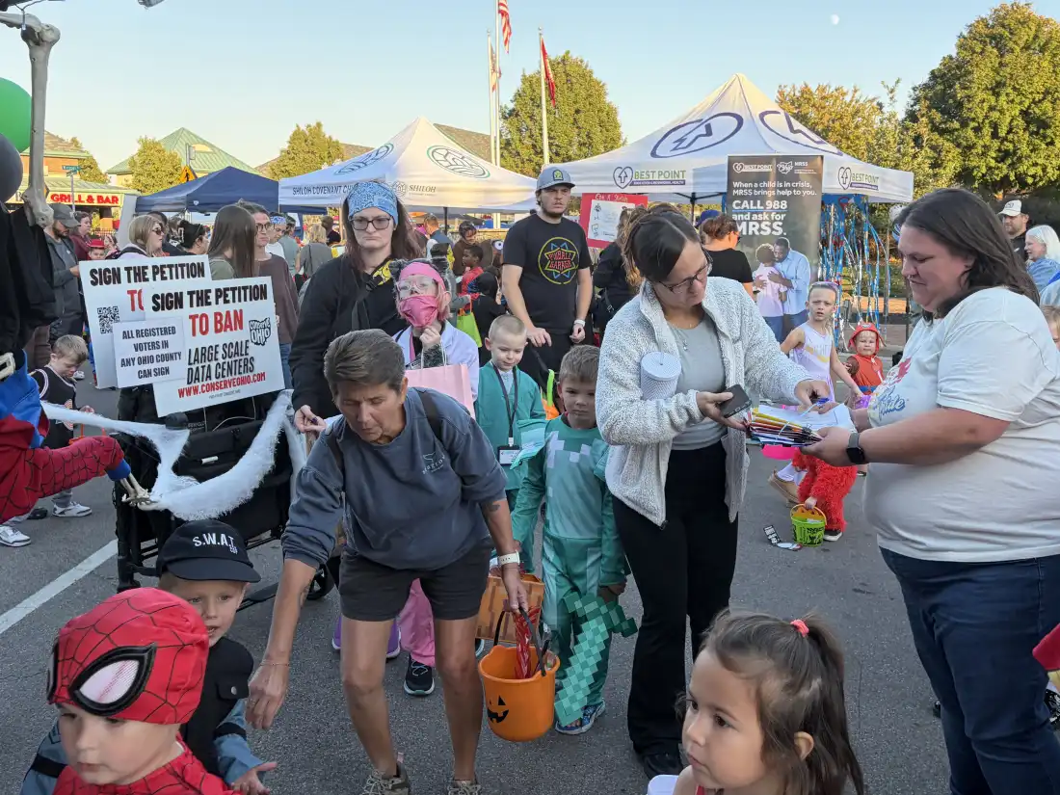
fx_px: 796
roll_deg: -0.8
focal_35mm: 26
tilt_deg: -4.8
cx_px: 530
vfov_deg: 53.1
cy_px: 398
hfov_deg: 67.3
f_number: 1.6
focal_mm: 5.96
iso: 50
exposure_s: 1/507
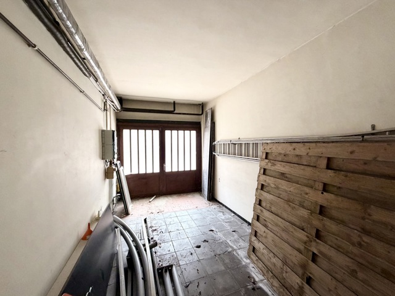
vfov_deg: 85.7
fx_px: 160
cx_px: 198
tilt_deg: -0.6
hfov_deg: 102.1
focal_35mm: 14
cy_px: 148
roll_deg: +0.9
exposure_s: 1/121
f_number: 2.2
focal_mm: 2.22
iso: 320
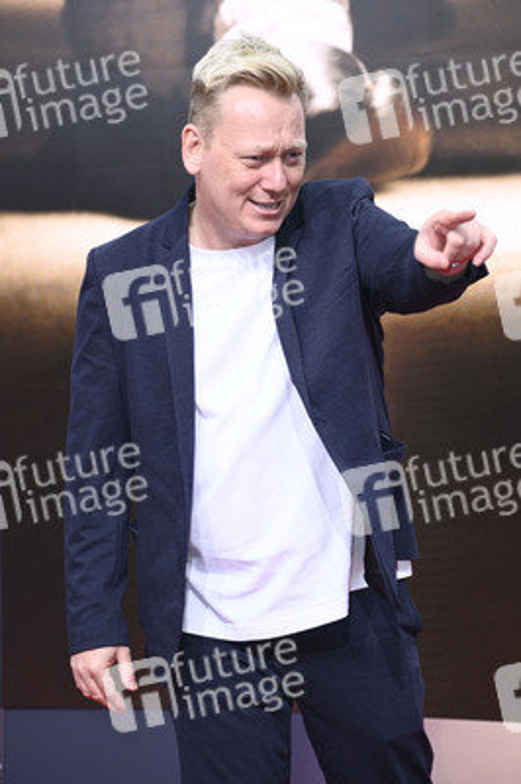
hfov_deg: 11.2
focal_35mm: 122
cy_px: 392
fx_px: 2653
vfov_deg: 16.8
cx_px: 260
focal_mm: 122
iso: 400
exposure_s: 1/250
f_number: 5.6
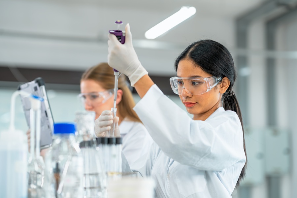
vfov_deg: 16.1
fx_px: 701
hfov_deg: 23.9
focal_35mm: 85
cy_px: 99
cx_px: 148
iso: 100
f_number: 2.2
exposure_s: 1/125
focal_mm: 85
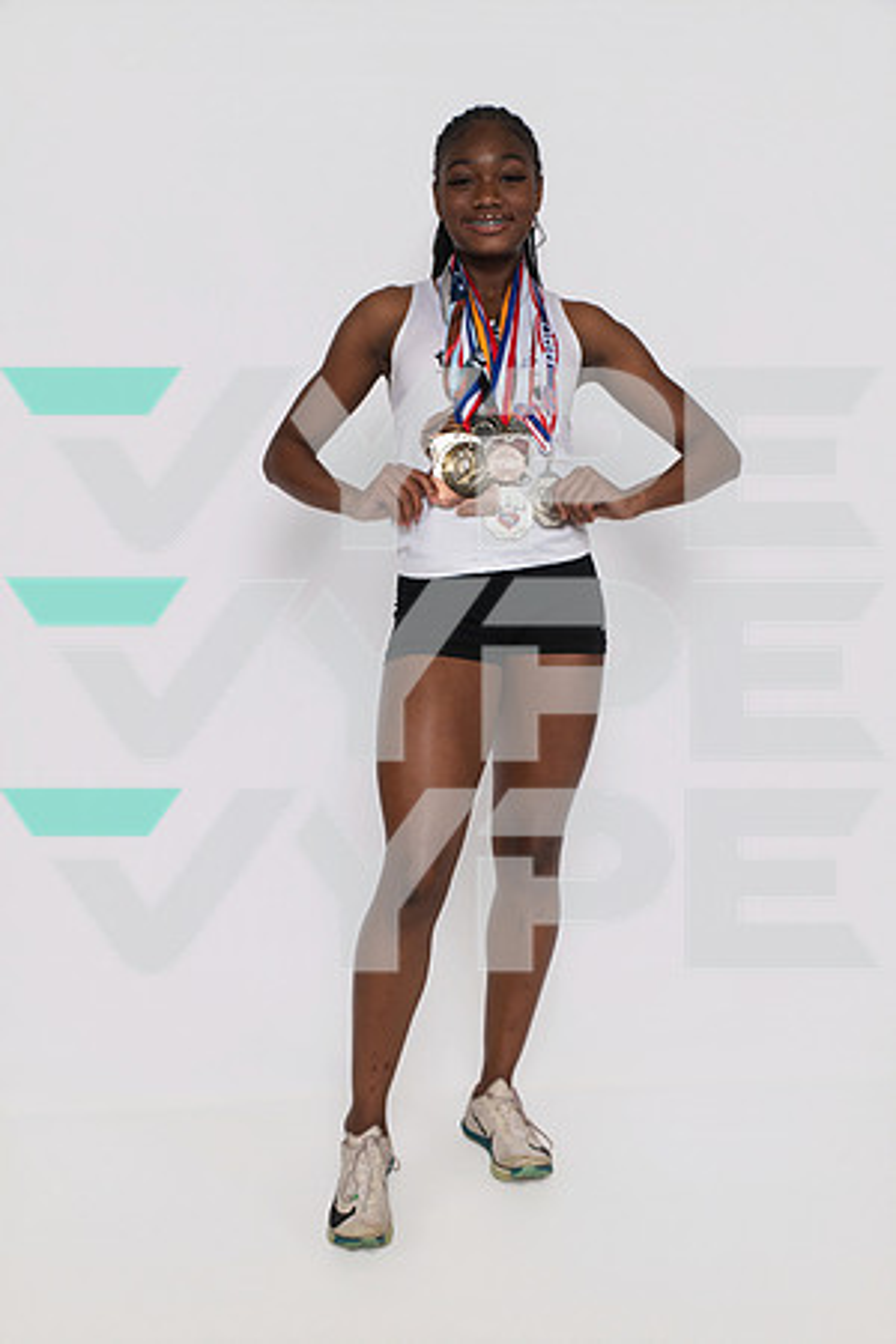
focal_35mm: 38
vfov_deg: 50.7
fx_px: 1419
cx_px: 448
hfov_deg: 35.1
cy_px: 672
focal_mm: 38
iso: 640
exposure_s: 1/320
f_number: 8
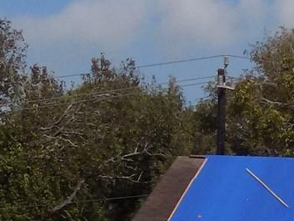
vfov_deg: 8.3
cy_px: 356
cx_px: 620
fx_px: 1478
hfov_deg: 10.3
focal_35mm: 174
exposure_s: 1/200
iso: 80
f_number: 10.6
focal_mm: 5.3
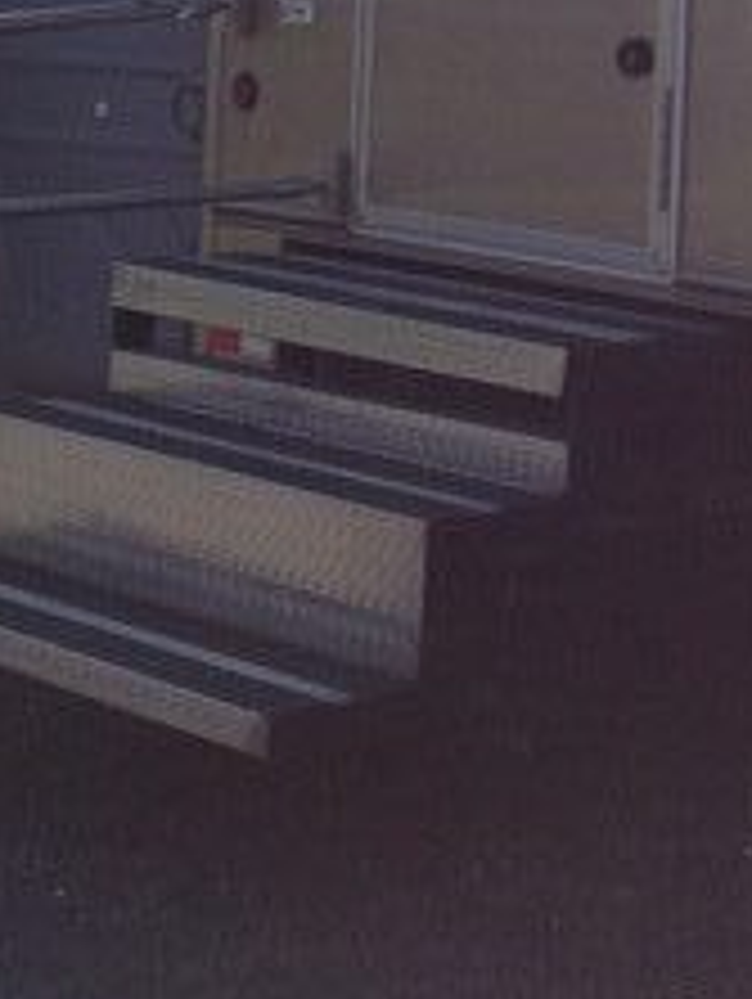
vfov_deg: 15.7
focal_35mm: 121
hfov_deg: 11.7
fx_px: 3498
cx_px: 1139
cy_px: -184
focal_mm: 4.28
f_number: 2.4
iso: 50
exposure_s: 1/1727
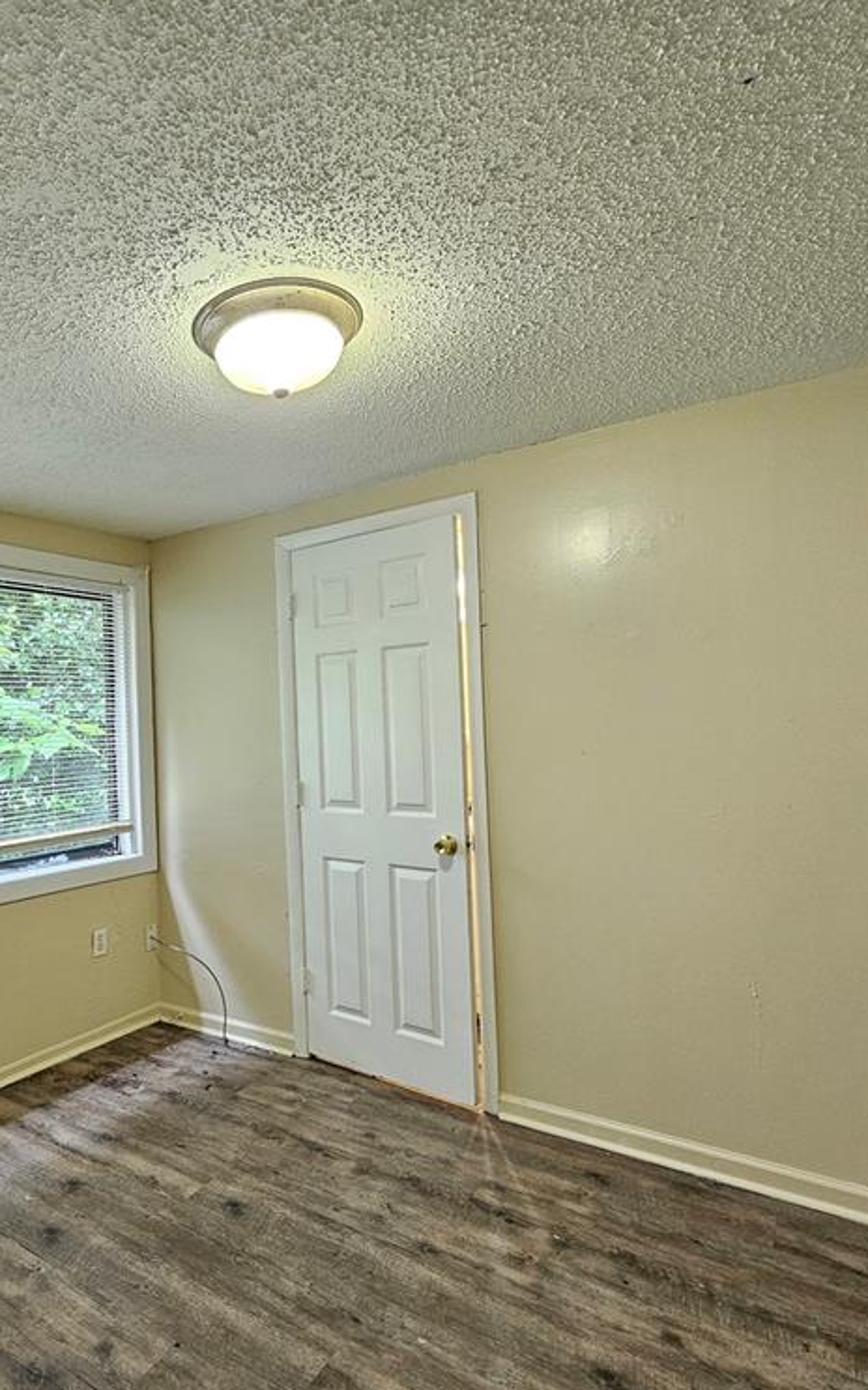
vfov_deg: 88.0
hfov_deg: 59.5
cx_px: 238
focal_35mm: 19
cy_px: 713
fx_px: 720
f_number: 2.2
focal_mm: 2.2
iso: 320
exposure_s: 1/40
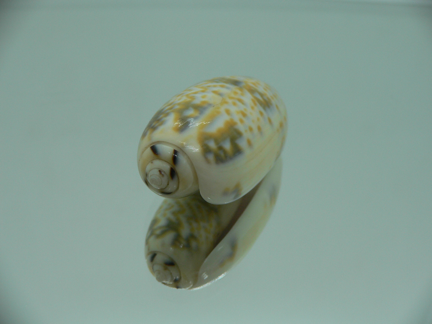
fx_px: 437
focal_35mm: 35
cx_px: 216
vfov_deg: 40.7
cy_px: 162
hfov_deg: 52.6
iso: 80
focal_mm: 4.6
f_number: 2.8
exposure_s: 1/60
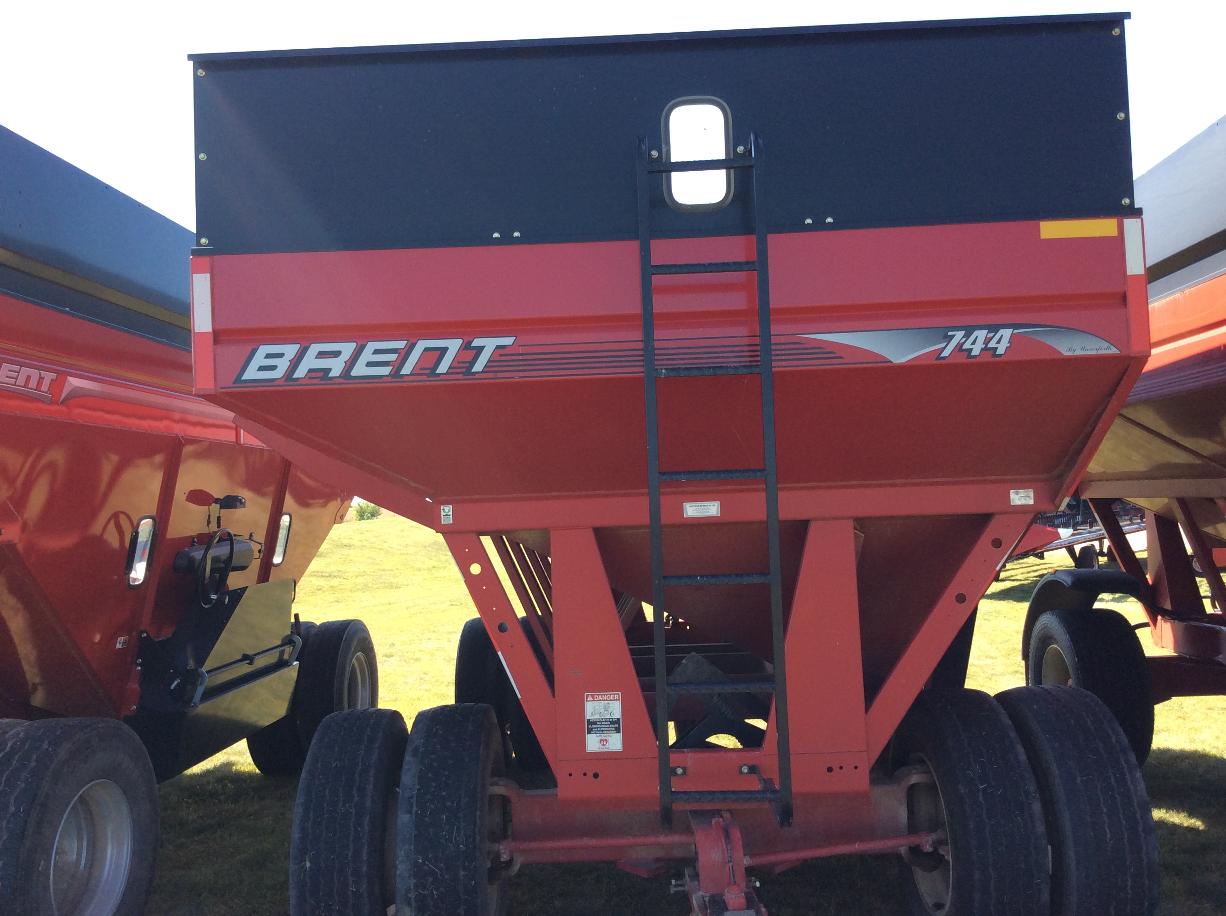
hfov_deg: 56.9
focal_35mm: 32
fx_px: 1132
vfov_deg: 44.1
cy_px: 458
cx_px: 613
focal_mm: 3.3
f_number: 2.4
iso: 32
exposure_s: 1/327
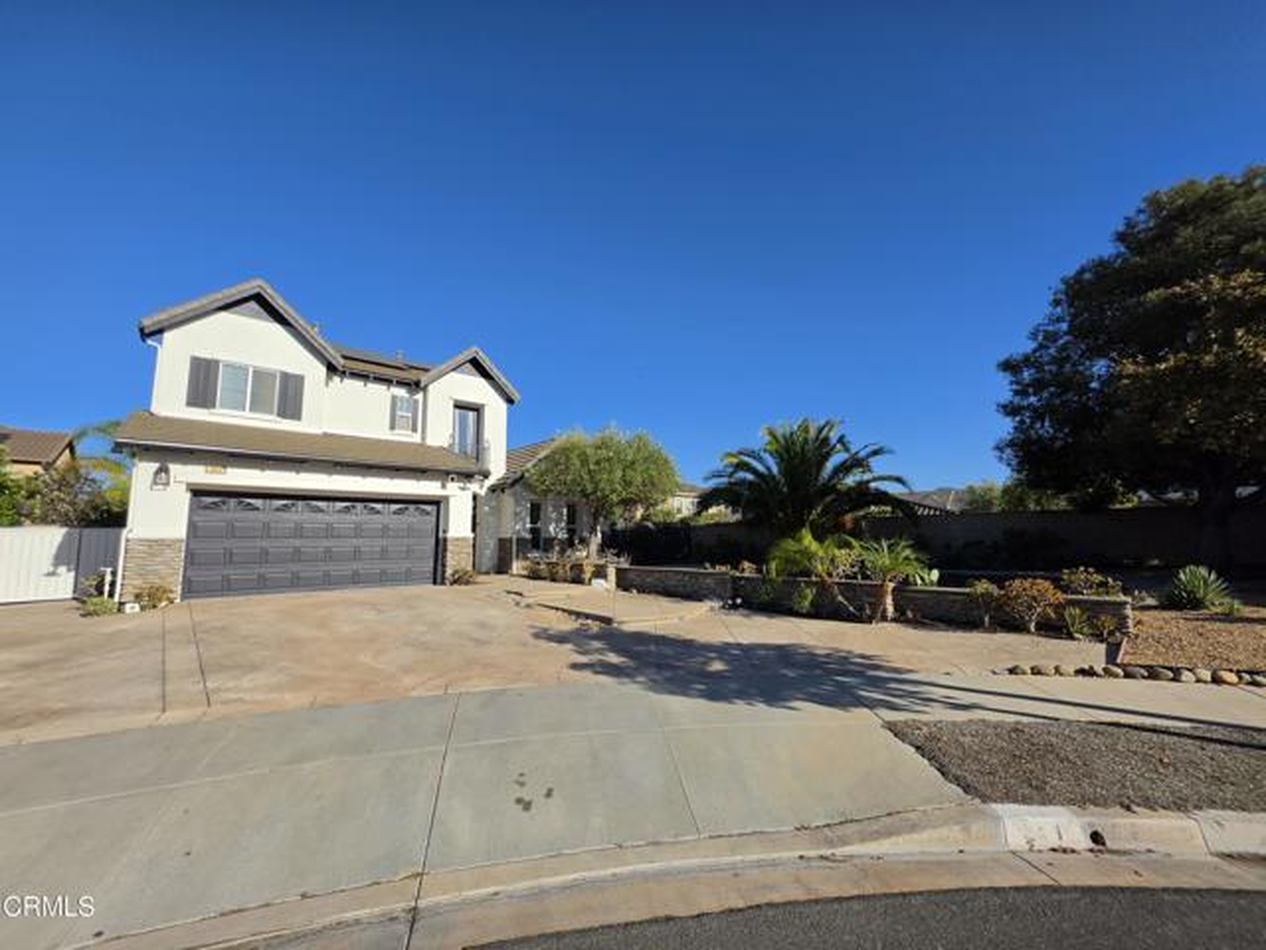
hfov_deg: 106.2
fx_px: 475
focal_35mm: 13
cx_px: 633
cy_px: 475
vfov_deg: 89.9
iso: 32
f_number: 1.9
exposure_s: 1/2483
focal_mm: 2.2
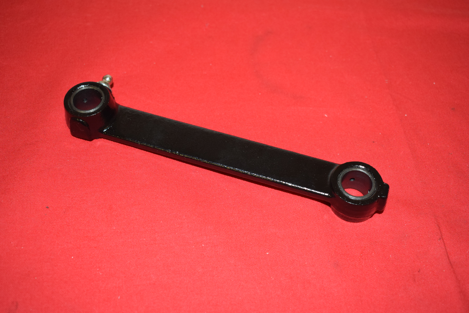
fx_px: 567
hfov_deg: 45.0
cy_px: 156
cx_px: 234
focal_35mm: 44
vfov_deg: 30.9
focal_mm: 29
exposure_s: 1/200
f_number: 5
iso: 1250
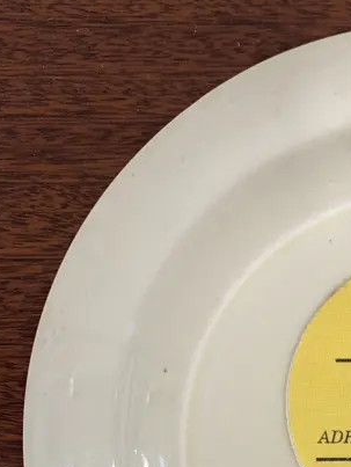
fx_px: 891
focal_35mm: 66
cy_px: 454
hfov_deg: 20.6
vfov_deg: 27.8
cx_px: 438
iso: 64
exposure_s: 1/50
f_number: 1.8
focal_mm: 4.25
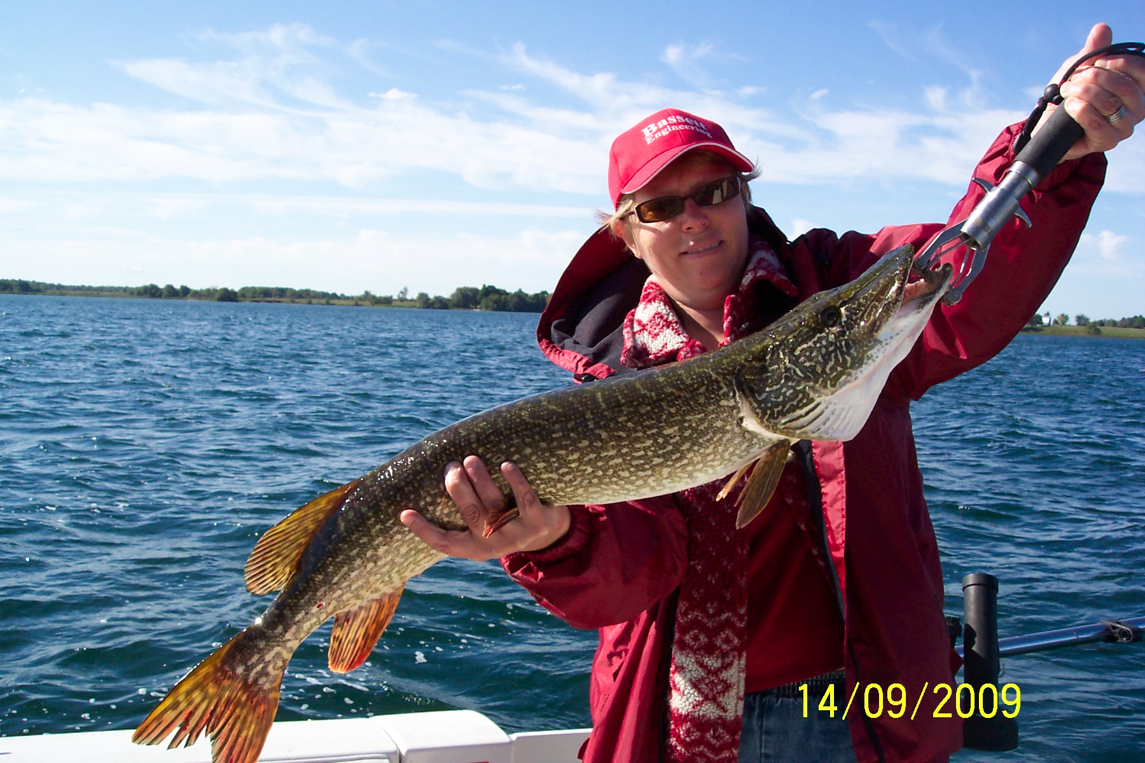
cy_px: 382
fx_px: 1209
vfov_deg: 35.1
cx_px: 572
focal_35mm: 38
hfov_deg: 50.7
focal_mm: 8
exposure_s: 1/500
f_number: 4.8
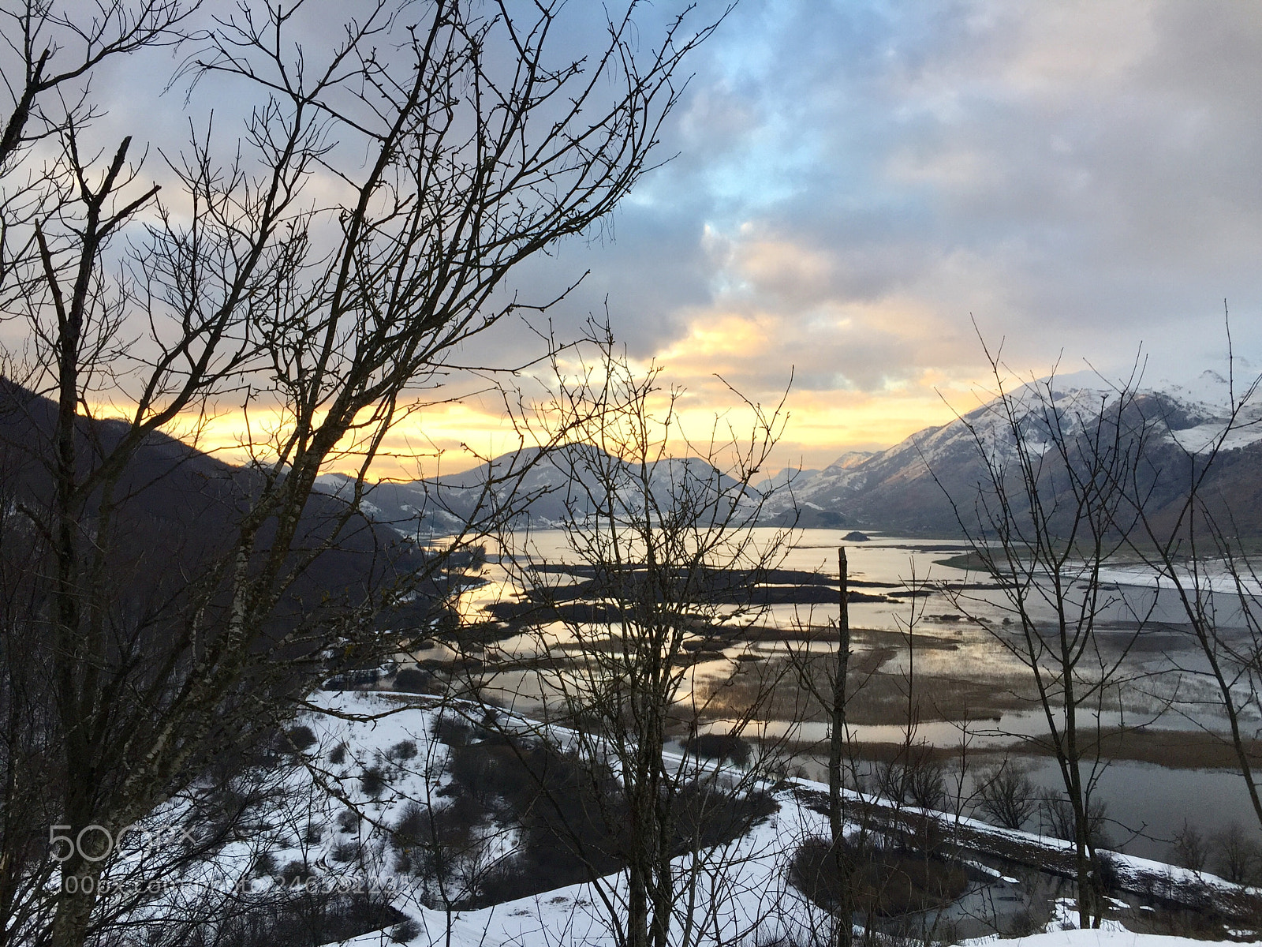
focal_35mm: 29
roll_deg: +0.2
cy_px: 474
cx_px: 631
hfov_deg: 61.7
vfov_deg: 48.2
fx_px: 1057
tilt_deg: +1.8
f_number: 2.2
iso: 32
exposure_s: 1/163
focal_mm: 4.15
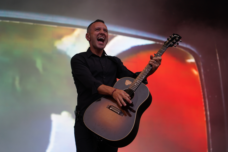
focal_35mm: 105
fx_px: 665
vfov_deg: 13.0
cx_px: 114
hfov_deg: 19.5
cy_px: 76
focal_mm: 105
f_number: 4
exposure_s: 1/160
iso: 640
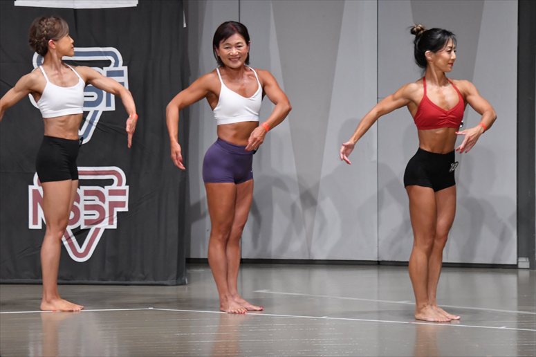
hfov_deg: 9.2
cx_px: 268
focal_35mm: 225
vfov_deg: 6.1
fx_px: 3348
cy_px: 178
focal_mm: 150
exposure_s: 1/400
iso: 5000
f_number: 5.6
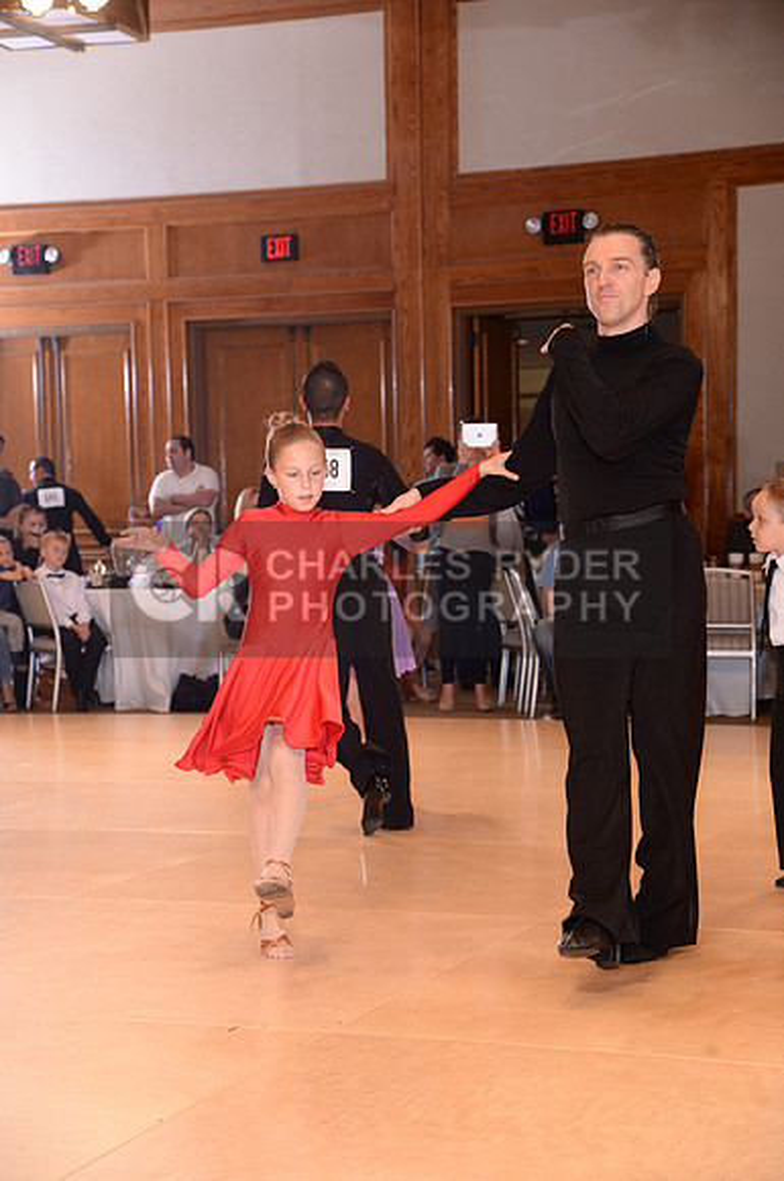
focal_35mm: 70
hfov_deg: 19.4
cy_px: 590
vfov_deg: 28.9
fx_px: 2293
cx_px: 392
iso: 1250
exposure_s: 1/250
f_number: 5.6
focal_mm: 70
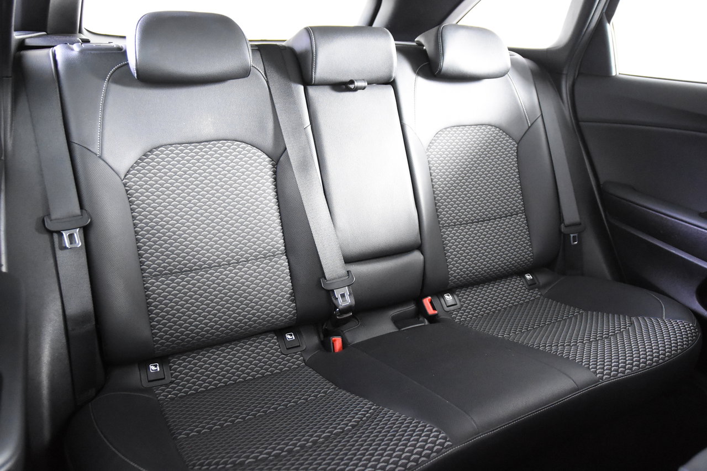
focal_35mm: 26
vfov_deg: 50.4
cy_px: 236
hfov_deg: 70.4
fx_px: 501
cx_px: 354
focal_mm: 17
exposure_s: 1/25
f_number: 2.8
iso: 6400
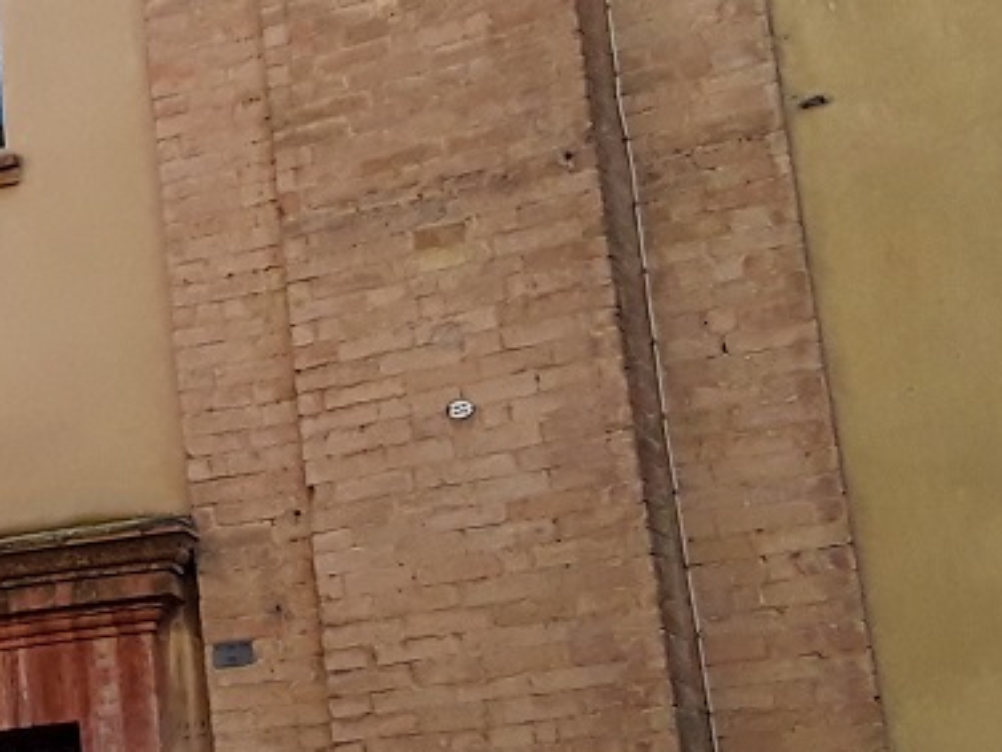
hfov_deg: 18.6
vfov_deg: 15.9
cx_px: -497
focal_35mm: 93
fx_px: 2693
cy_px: 381
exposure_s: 1/661
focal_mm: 2.91
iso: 40
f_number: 1.9
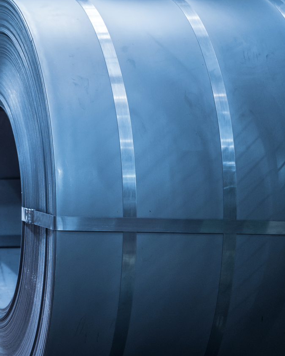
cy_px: 178
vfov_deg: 9.1
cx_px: 21
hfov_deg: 7.2
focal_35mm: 213
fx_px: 2246
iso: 3200
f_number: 2.8
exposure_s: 1/100
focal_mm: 150
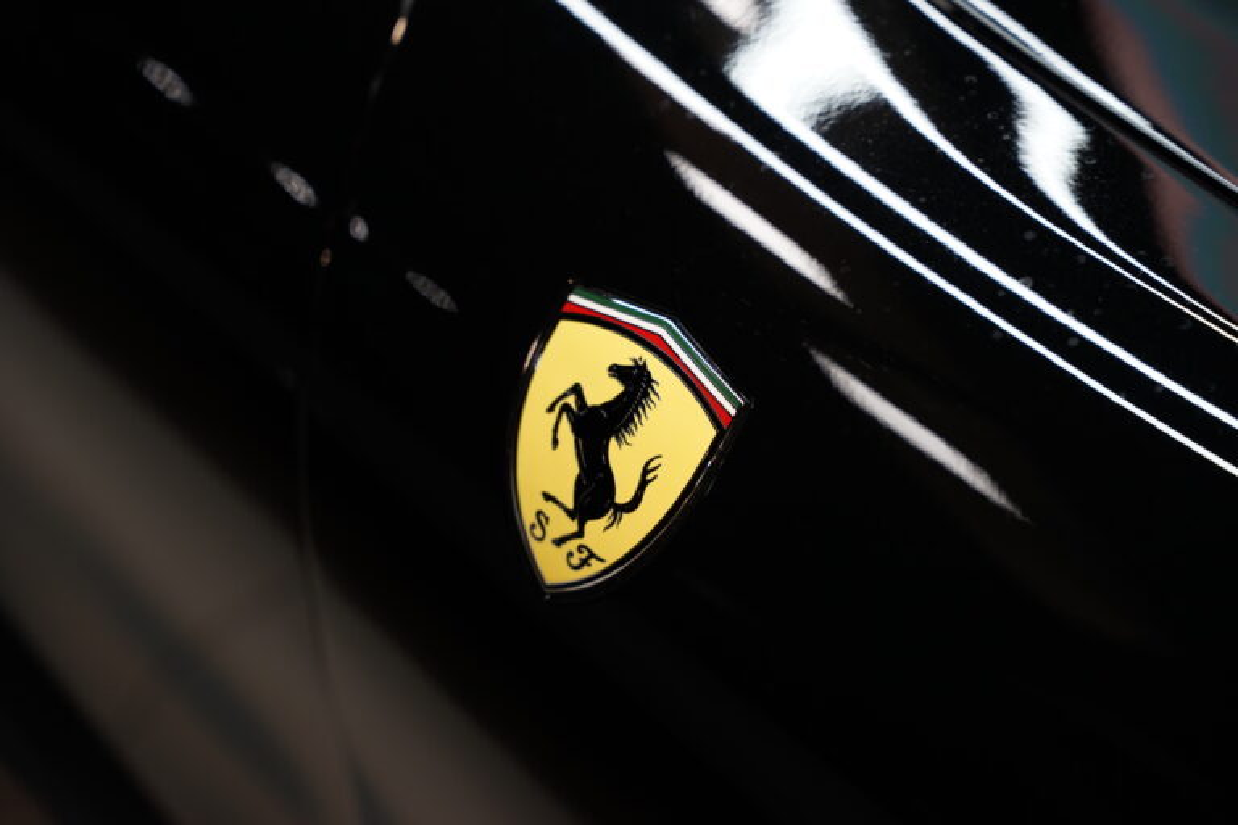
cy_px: 412
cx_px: 619
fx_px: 2407
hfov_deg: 28.8
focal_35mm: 70
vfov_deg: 19.5
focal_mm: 70
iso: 500
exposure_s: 1/60
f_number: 2.8
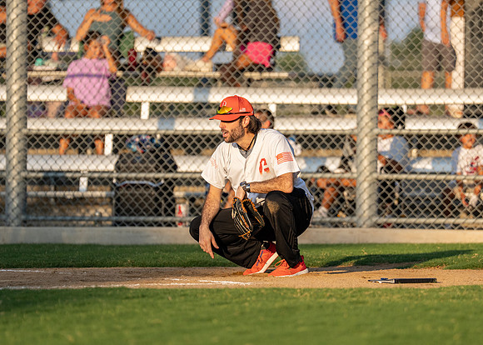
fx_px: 4240
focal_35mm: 309
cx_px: 259
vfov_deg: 4.7
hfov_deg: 6.5
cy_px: 163
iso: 400
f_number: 2.8
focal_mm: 200
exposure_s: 1/4000
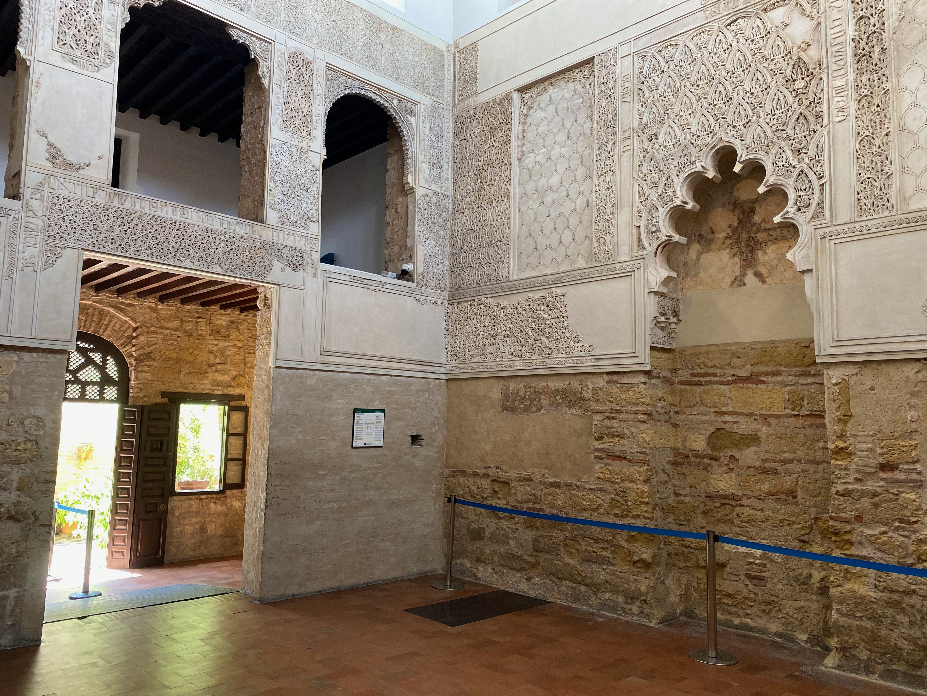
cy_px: 348
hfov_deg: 67.3
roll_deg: -1.3
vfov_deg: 53.1
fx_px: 696
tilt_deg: +6.2
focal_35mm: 26
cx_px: 464
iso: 160
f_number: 1.8
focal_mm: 4.25
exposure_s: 1/50
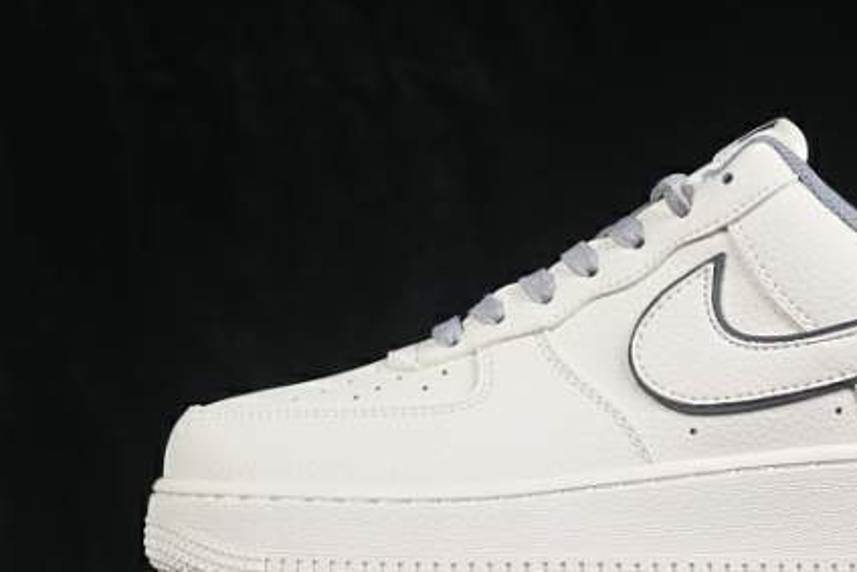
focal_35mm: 129
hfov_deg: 15.8
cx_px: 671
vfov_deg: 10.6
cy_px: 289
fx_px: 3072
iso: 160
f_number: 8
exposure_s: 1/80
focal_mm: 50
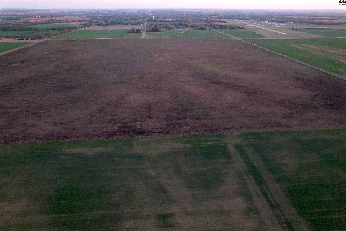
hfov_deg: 78.6
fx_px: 211
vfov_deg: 57.2
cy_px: 116
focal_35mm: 22
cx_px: 173
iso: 550
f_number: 2.8
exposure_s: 1/8
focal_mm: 8.38
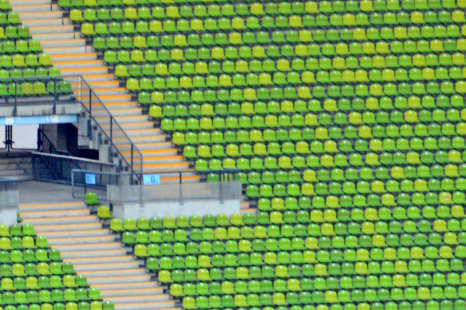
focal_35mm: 1242
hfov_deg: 1.7
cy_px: 115
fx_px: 16060
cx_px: -177
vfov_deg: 1.1
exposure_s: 1/60
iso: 400
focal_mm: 240
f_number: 8
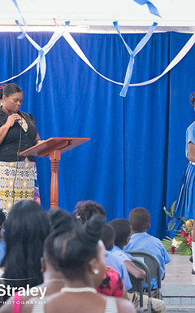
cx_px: 210
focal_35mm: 200
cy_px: 157
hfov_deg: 6.5
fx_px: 1701
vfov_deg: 10.5
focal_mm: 130
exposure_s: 1/200
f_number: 6.3
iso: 16000
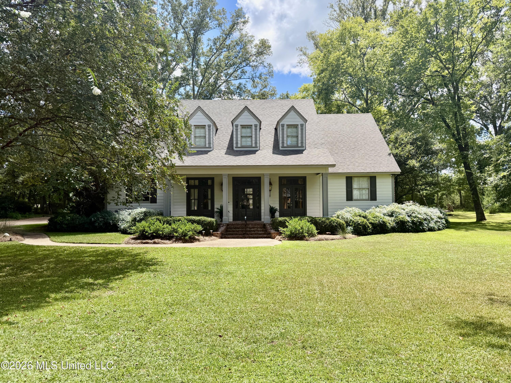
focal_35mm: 24
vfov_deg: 56.8
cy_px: 192
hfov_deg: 71.6
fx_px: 354
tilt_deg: +2.1
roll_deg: +1.3
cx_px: 256
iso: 100
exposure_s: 1/2232
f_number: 1.78
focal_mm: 6.76
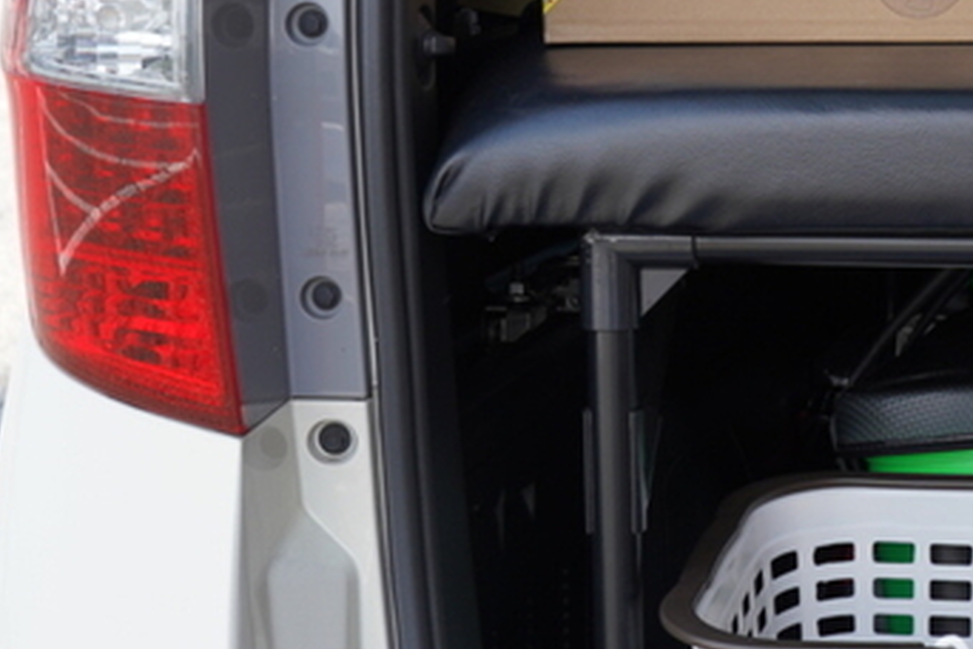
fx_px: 3513
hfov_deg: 14.6
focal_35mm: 130
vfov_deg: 10.5
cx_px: 1516
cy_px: 28
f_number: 6.3
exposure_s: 1/100
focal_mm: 37
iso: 100
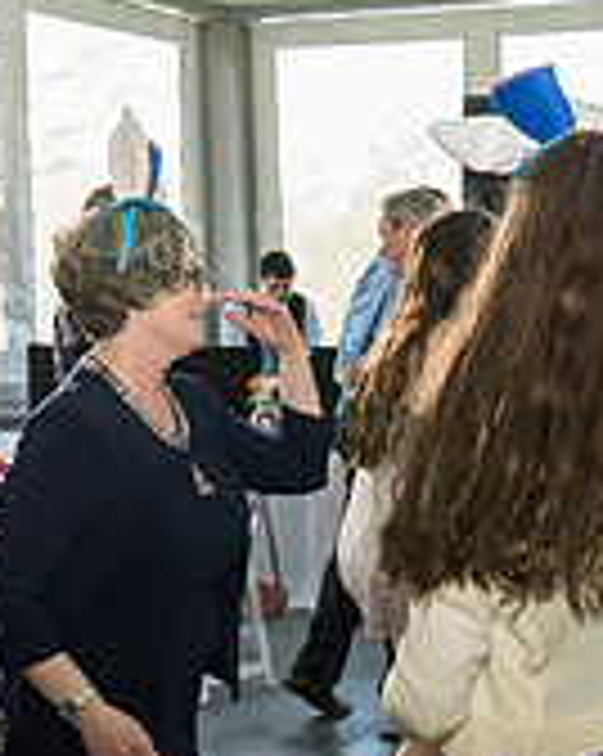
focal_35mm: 78
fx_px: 1743
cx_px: 666
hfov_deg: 18.8
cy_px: 650
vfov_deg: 23.9
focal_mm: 24
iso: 1250
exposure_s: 1/200
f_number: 6.3
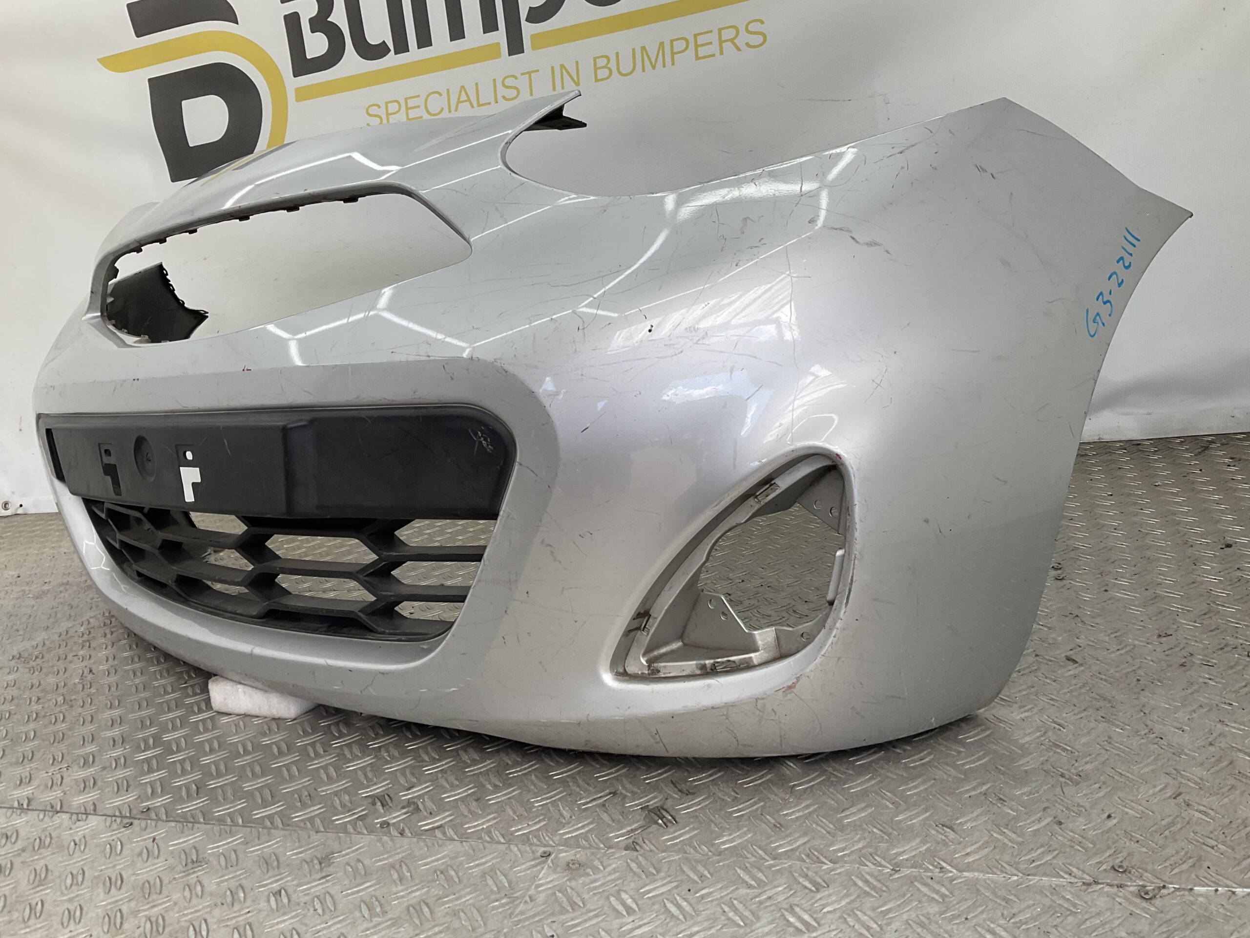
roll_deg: +8.8
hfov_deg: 61.7
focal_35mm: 29
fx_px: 1047
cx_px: 625
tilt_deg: -13.4
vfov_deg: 48.2
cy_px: 469
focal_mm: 3
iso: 16
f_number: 1.8
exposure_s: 1/150
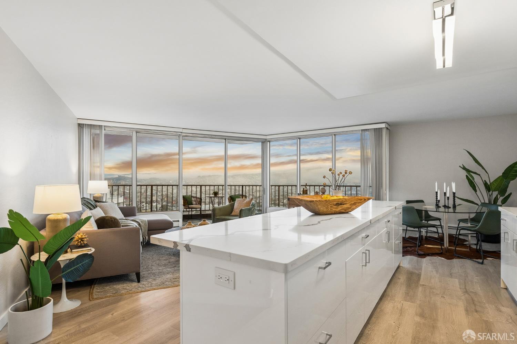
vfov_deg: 67.4
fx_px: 258
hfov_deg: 90.0
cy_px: 172
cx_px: 258
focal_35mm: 18
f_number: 5
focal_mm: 18
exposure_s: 1/80
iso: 1000
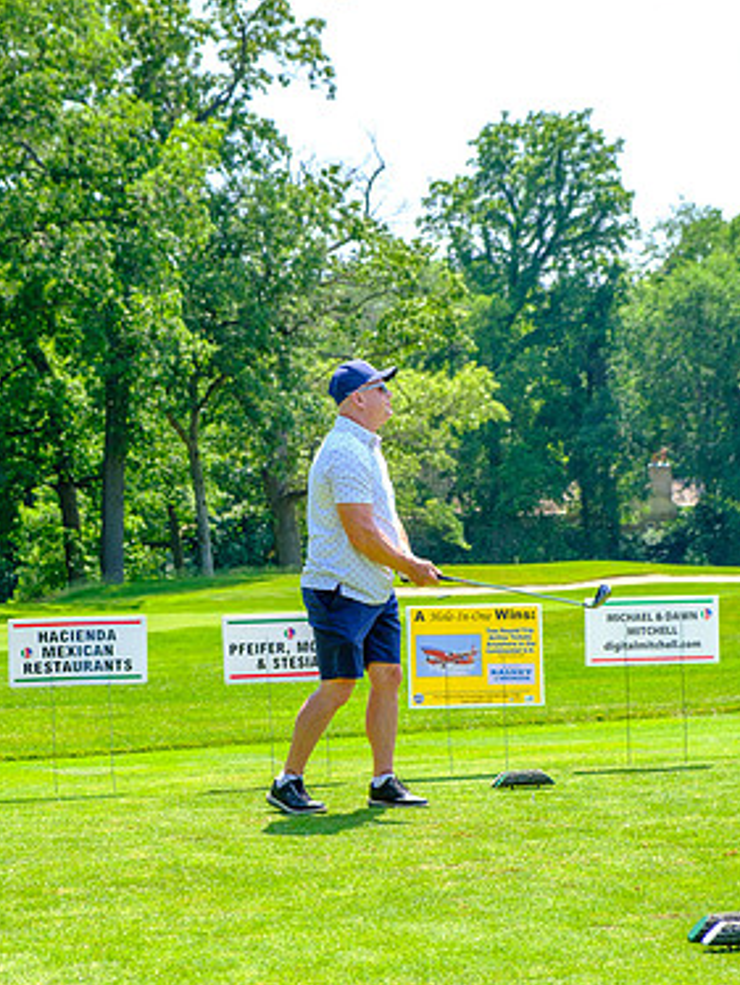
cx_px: 353
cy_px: 543
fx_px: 2733
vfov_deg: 20.4
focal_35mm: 96
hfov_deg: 15.4
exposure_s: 1/320
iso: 200
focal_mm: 55
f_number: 5
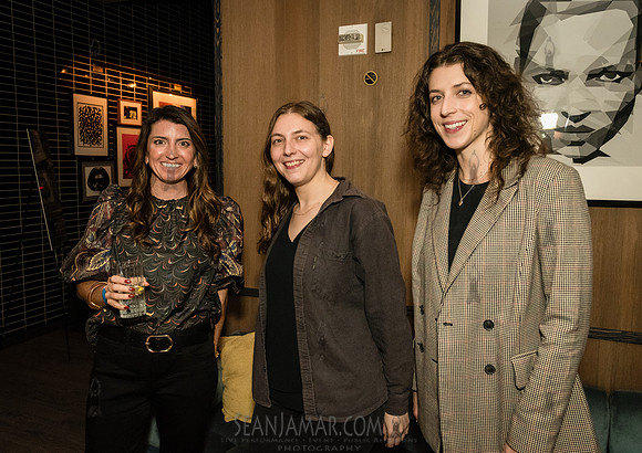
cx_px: 303
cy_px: 209
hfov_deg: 64.3
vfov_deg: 47.9
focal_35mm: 28
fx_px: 510
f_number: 4
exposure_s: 1/200
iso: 6400
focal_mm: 24
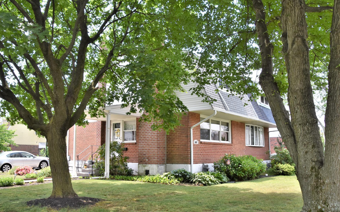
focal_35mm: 30
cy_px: 117
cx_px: 155
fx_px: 278
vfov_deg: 41.8
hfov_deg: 62.8
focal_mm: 18
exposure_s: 1/500
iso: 400
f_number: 8
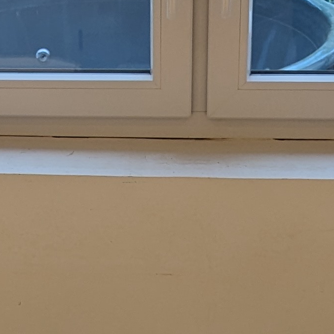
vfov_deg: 13.4
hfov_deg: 13.6
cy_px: 351
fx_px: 1397
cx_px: 69
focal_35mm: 128
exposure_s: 1/100
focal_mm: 6.81
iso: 132
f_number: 1.85
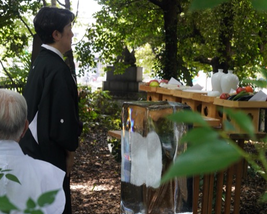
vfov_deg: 19.7
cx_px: 108
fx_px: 616
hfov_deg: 24.4
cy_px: 108
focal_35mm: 78
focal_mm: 45
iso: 2000
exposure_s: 1/160
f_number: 5.6
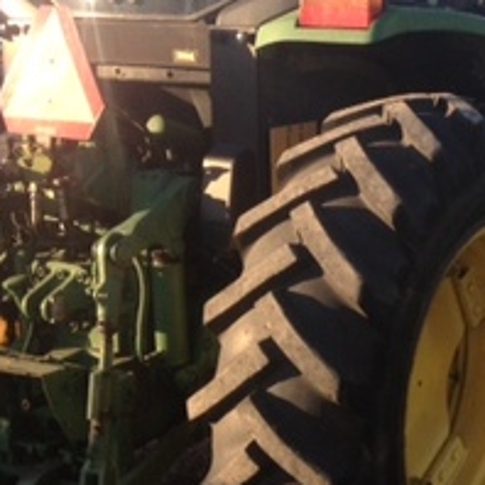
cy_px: 167
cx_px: 463
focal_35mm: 85
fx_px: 1347
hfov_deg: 19.9
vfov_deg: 20.3
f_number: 2.4
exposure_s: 1/497
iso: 64
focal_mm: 4.28
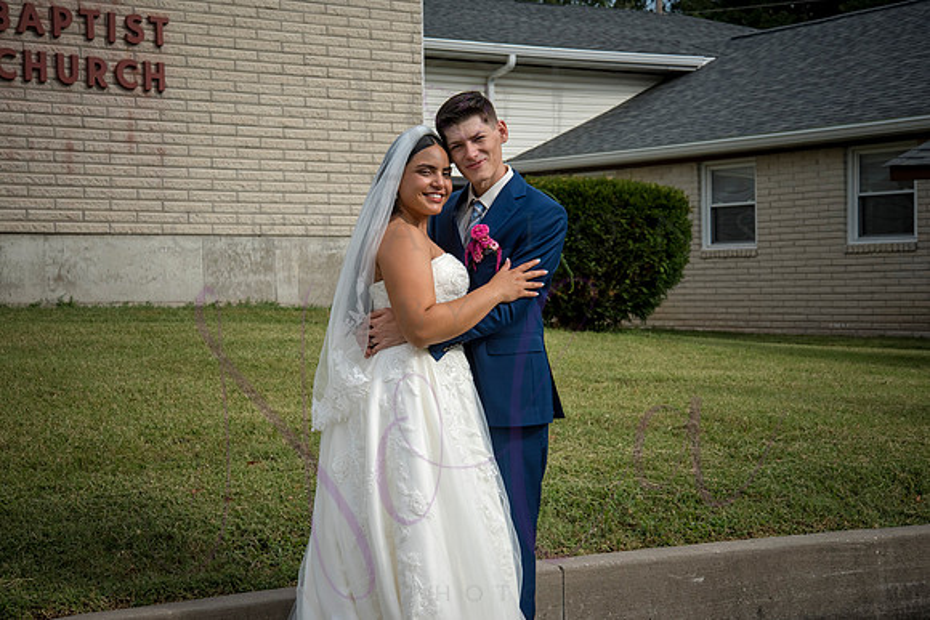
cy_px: 295
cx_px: 467
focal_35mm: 72
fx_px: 1852
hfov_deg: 28.2
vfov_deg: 19.0
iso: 400
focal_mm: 68
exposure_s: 1/640
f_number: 10
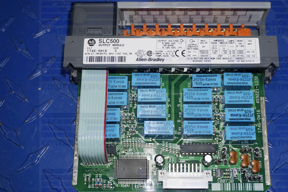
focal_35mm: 57
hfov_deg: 35.0
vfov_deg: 23.8
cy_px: 94
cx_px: 167
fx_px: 456
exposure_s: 1/60
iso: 100
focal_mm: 32
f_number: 5
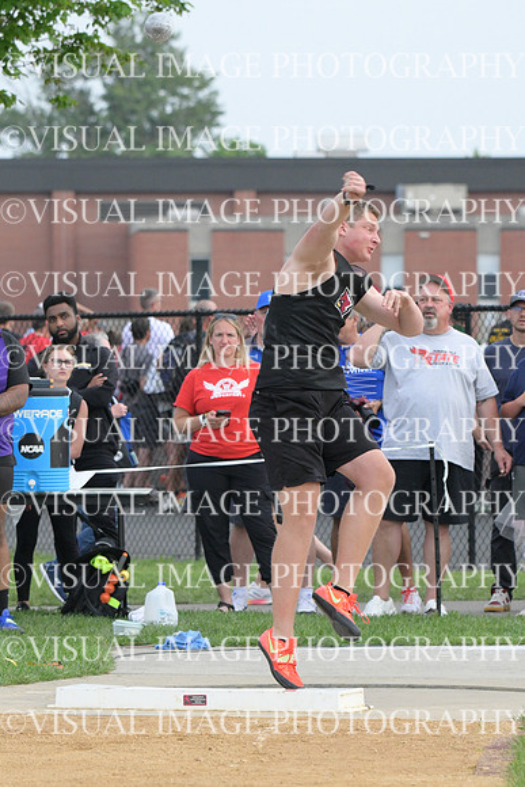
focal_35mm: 270
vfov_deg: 7.6
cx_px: 262
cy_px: 394
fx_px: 5902
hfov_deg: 5.1
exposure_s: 1/2000
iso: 2500
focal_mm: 180
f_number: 6.3
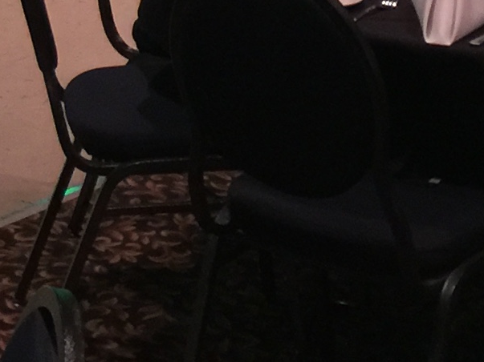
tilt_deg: -1.3
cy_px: -521
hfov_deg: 12.3
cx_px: -69
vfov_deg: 8.6
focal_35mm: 157
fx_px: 2195
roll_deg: -0.1
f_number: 2.2
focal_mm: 4.15
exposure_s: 1/4
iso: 80
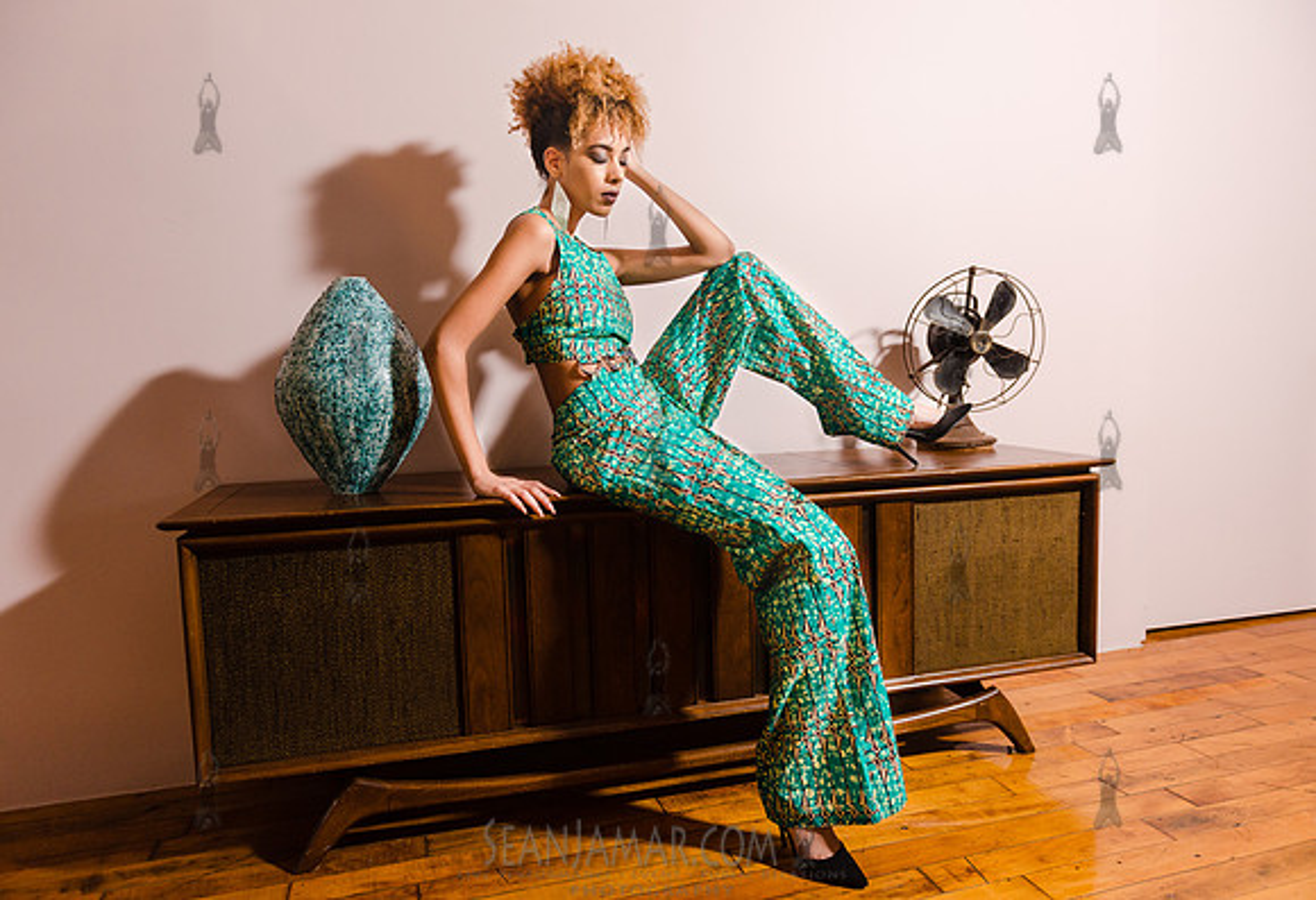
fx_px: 900
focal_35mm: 24
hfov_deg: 72.3
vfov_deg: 53.2
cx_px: 675
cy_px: 450
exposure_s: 1/320
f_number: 3.2
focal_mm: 24
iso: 1000
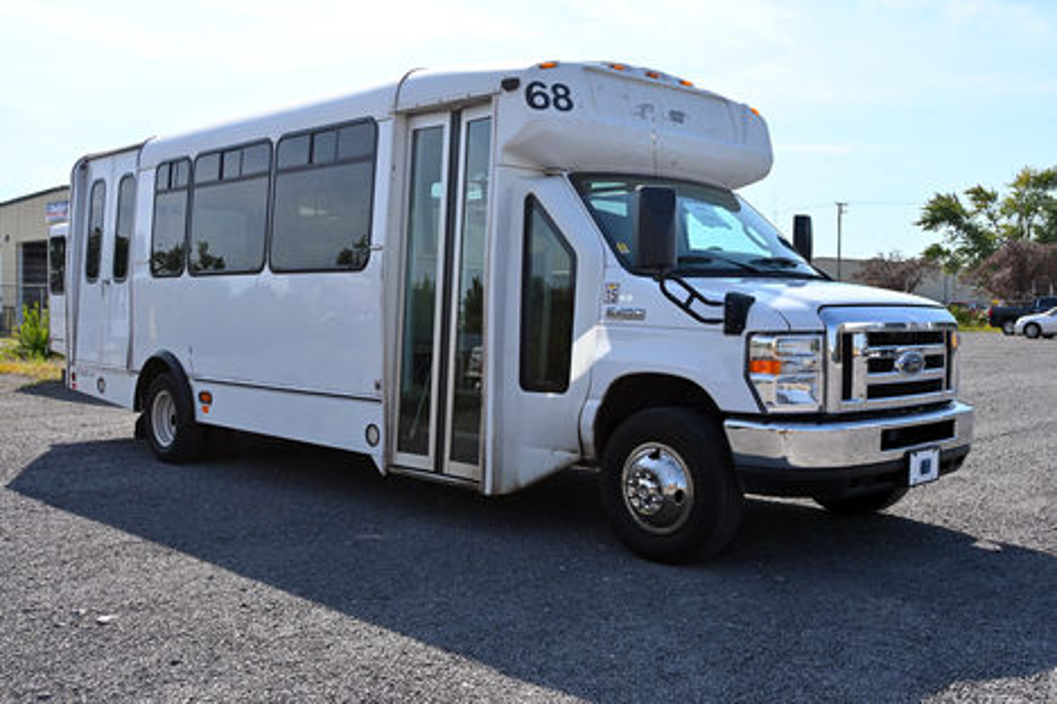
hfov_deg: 43.0
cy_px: 352
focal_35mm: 46
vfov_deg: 29.4
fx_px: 1343
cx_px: 528
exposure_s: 1/400
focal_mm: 30.5
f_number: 7.1
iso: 100
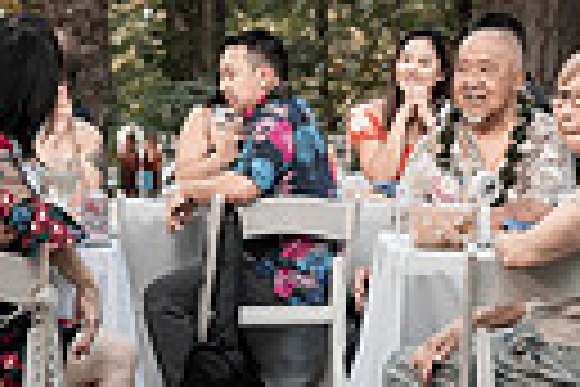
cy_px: -102
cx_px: 38
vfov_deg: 7.3
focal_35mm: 187
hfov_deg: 10.9
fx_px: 3013
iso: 1600
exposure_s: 1/400
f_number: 2.8
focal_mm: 38
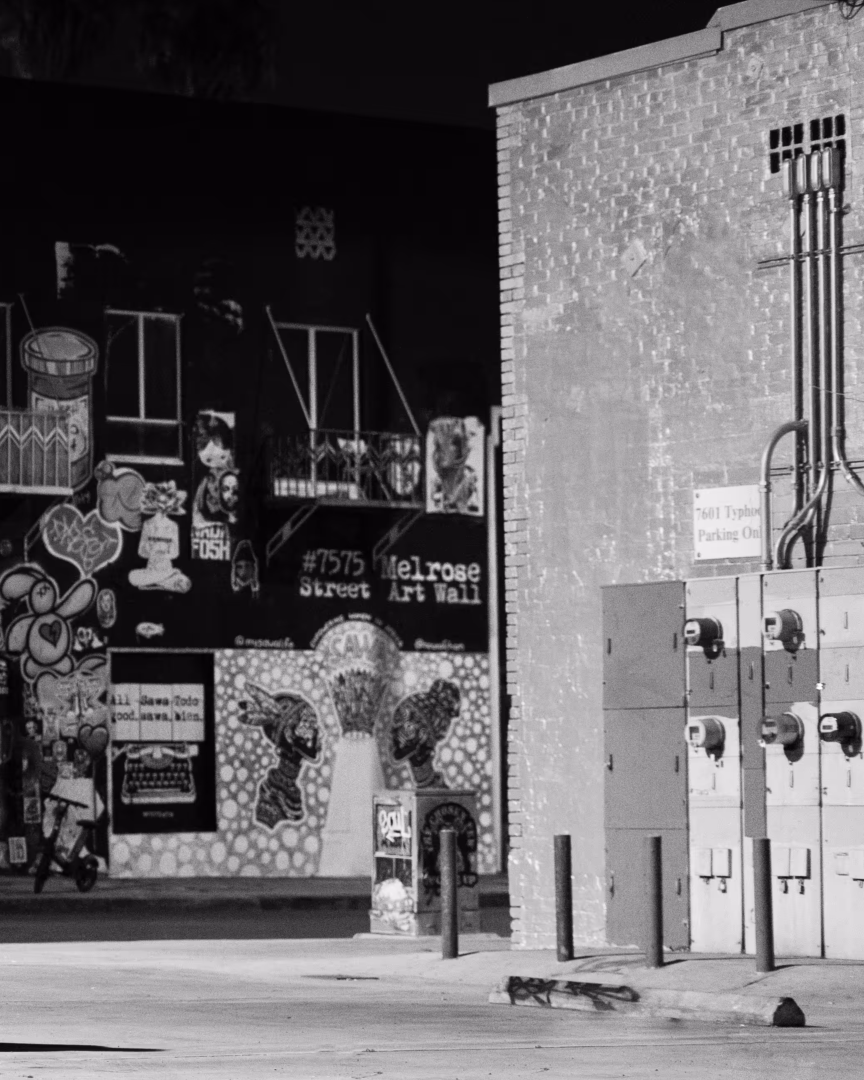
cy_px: 560
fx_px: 3452
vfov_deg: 17.8
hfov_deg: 13.6
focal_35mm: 108
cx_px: -360
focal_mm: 50
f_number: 2.5
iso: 4000
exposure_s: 1/40
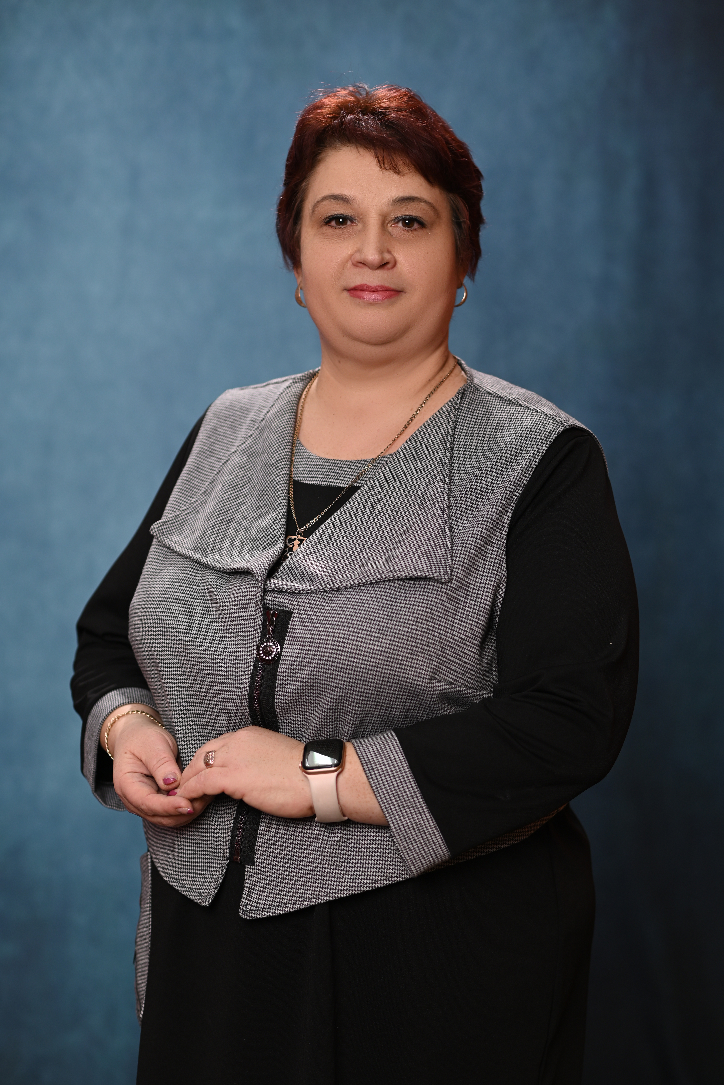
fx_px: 2562
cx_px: 362
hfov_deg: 16.1
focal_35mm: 85
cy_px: 542
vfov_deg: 23.9
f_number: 2.8
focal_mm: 85
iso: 200
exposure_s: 1/200
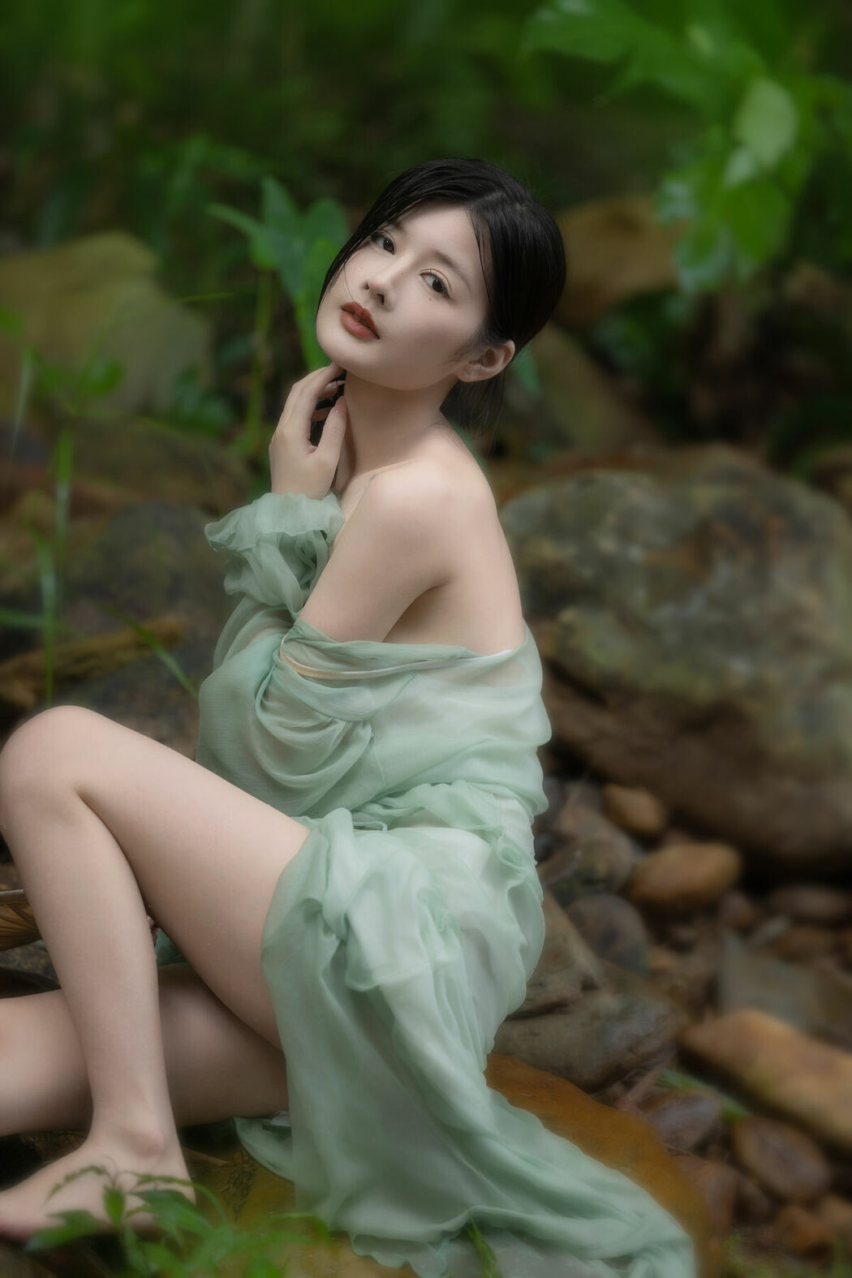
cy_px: 639
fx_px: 6070
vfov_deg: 12.0
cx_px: 426
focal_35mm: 171
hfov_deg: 8.0
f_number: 2.8
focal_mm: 172
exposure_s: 1/125
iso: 100
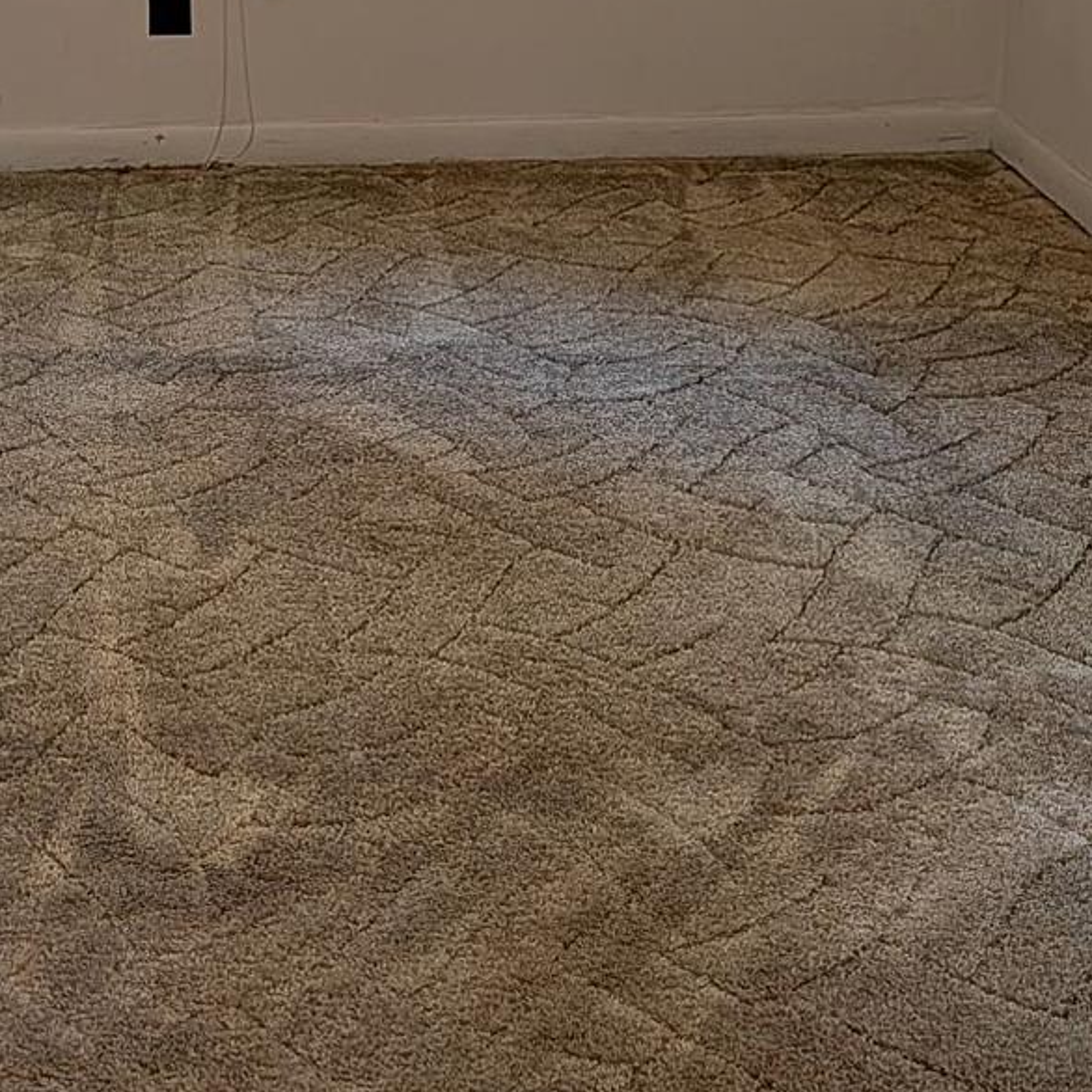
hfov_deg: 22.8
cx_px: 108
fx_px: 2641
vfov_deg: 22.3
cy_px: -52
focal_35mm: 74
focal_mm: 6.9
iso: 72
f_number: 1.68
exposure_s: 1/120
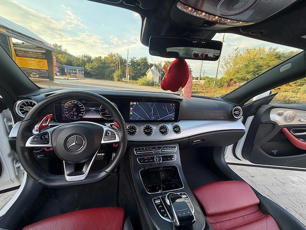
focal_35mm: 14
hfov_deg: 102.1
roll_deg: -5.1
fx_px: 124
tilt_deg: -14.4
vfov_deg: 85.7
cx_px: 153
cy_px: 115
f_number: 2.2
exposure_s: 1/102
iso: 50
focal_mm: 2.22
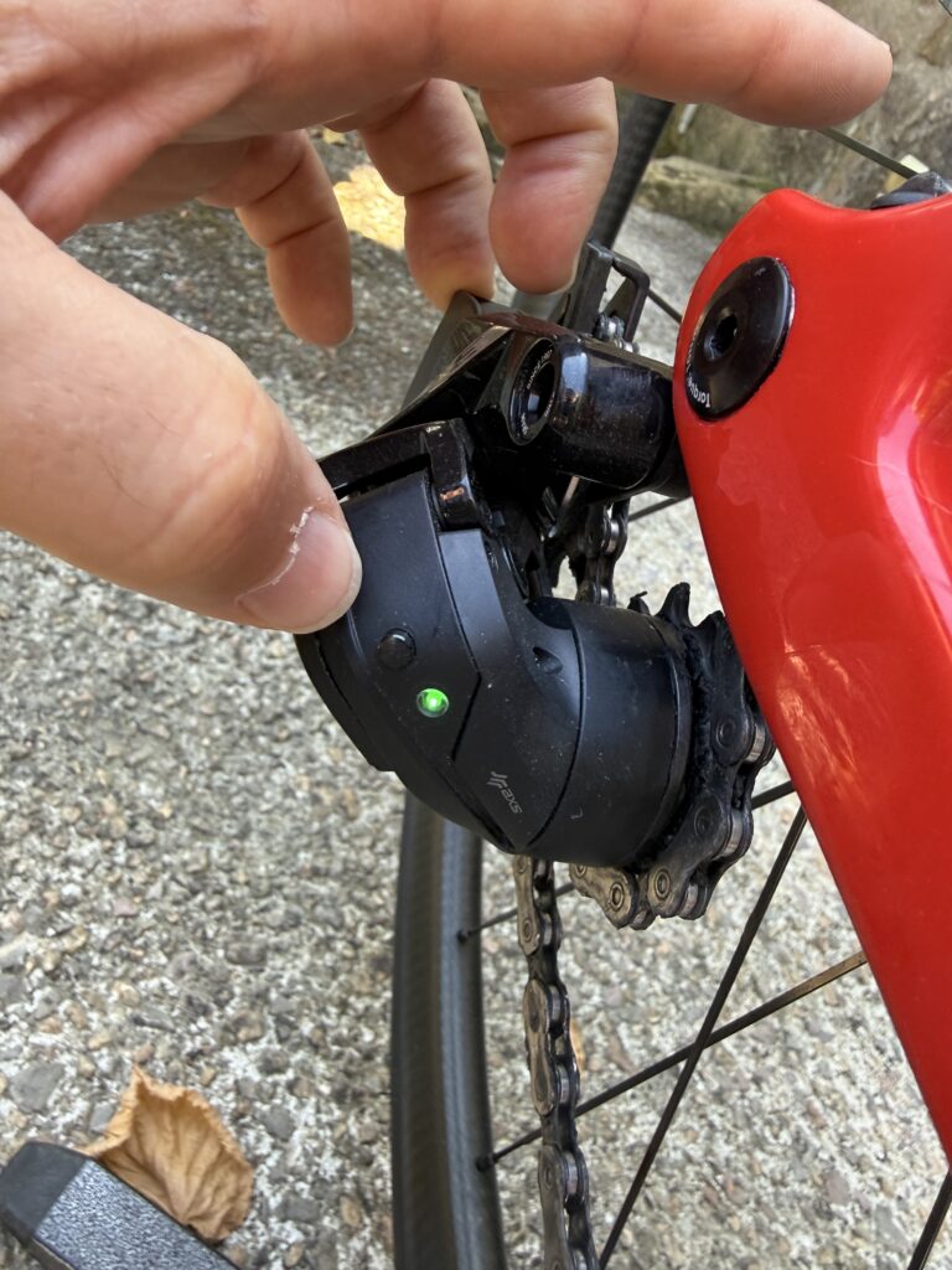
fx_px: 880
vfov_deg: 71.6
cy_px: 635
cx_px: 476
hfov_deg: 56.8
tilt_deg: -35.5
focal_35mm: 24
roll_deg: -31.4
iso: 100
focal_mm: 2.22
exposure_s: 1/99
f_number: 2.2
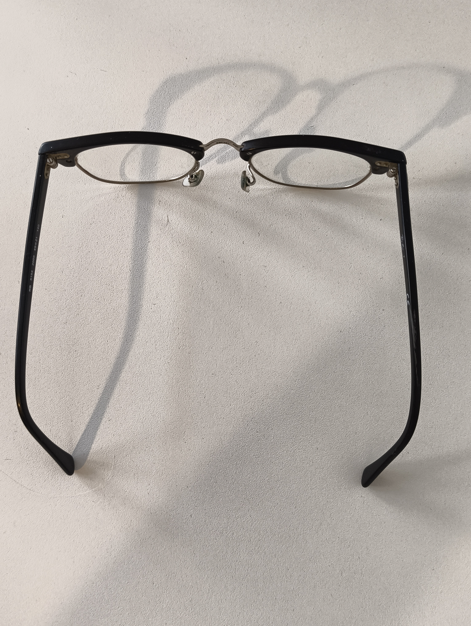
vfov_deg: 52.6
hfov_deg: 40.8
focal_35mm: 35
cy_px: 313
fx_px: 633
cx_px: 236
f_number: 1.87
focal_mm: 5.56
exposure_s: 1/100
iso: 709
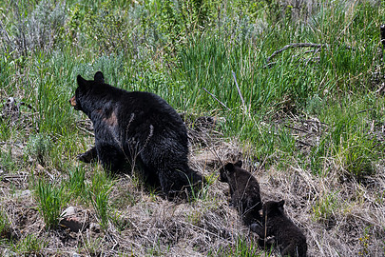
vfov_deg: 2.1
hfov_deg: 3.1
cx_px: 170
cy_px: 175
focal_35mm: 657
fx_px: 7026
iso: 250
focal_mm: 360
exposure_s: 1/800
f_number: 6.3
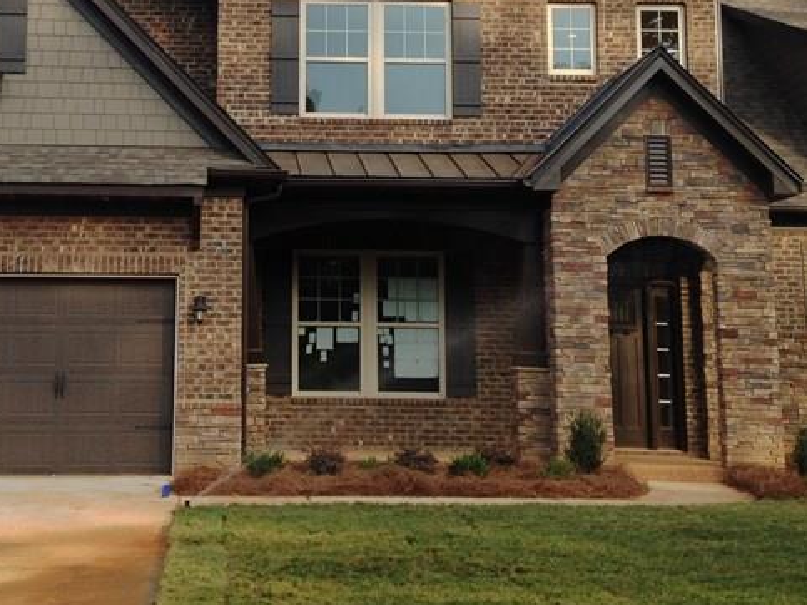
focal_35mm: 70
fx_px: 1631
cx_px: 282
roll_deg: -1.1
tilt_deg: +8.8
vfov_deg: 20.7
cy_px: 102
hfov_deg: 27.6
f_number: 2.4
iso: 50
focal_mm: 4.12
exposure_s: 1/459
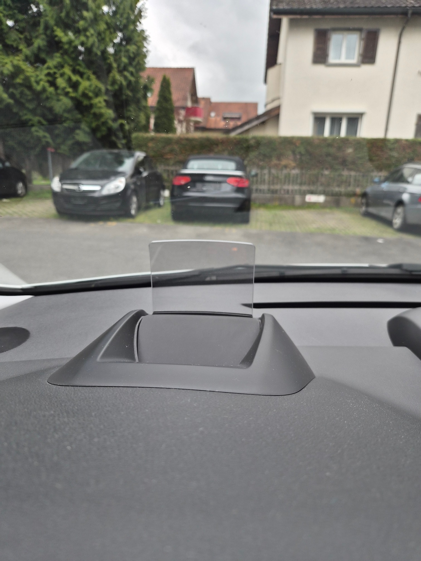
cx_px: 210
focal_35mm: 23
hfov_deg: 58.9
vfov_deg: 73.9
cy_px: 280
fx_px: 373
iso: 80
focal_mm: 5.4
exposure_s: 1/918
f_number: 1.8
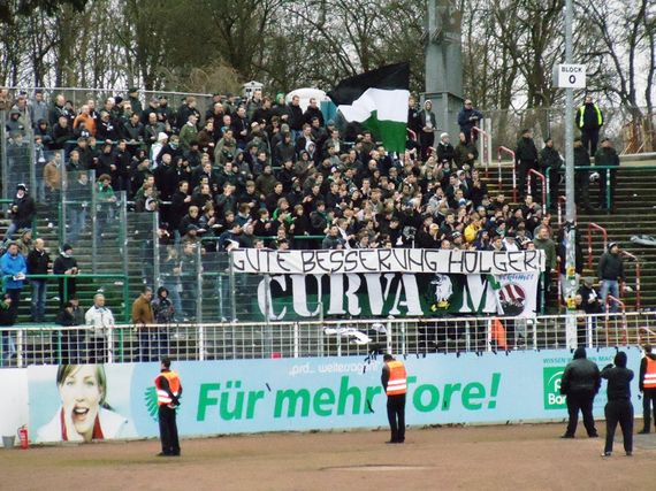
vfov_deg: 6.1
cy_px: 246
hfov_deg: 8.2
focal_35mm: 242
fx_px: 4584
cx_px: 328
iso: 1600
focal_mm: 32.86
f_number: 5.4
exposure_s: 1/60
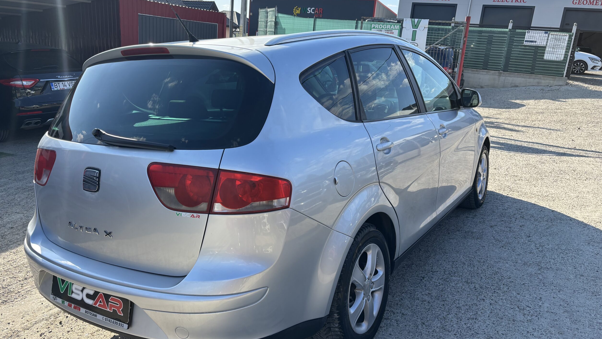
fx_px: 463
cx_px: 300
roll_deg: -4.6
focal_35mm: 29
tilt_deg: -14.9
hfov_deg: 66.1
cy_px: 178
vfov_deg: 40.2
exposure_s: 1/1311
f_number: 1.6
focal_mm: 5.96
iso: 50
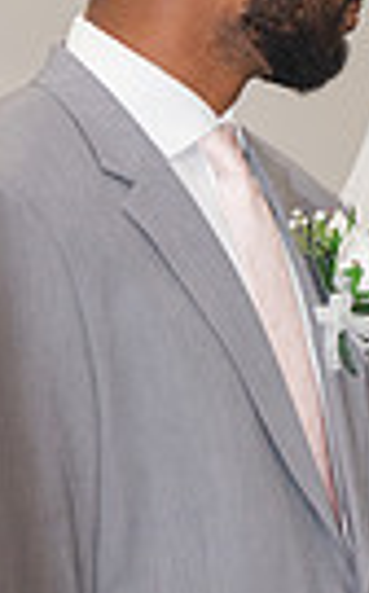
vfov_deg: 5.1
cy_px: 316
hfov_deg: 3.2
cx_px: 470
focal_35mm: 414
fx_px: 6683
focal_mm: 122
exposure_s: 1/100
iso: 800
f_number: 2.8
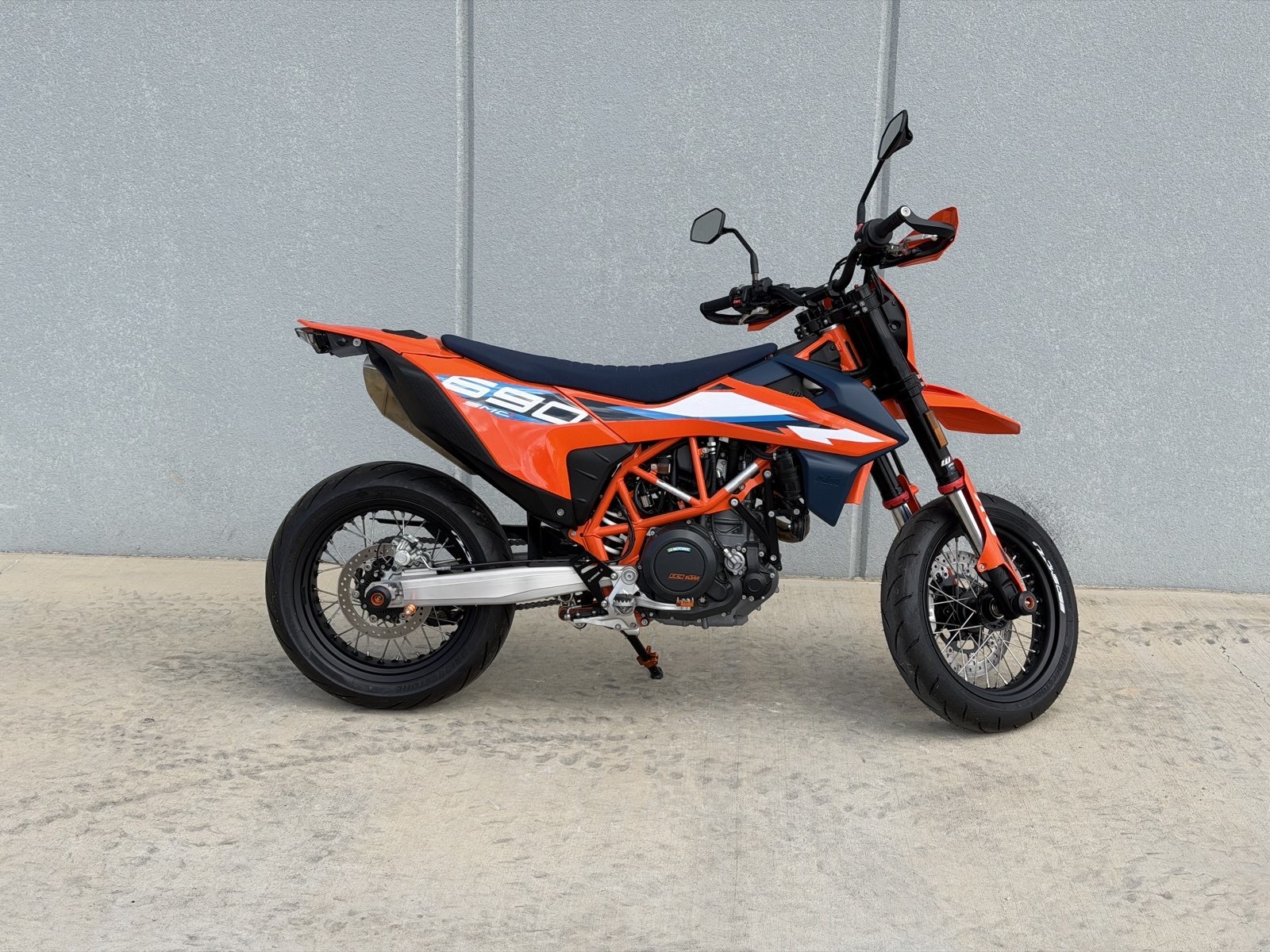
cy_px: 476
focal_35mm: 48
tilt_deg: -11.9
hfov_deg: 39.7
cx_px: 635
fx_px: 1761
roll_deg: -1.1
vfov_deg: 30.3
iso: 64
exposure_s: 1/3378
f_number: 1.78
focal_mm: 6.76
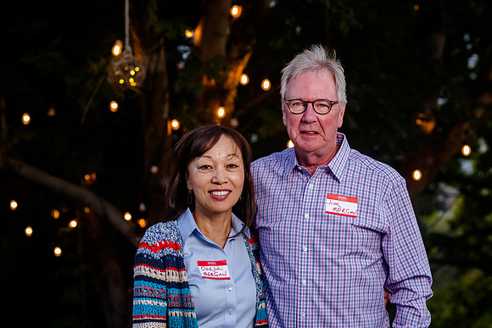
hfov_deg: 18.6
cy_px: 160
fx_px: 1502
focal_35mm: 110
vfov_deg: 12.5
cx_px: 255
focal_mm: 105
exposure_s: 1/160
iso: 1600
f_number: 5
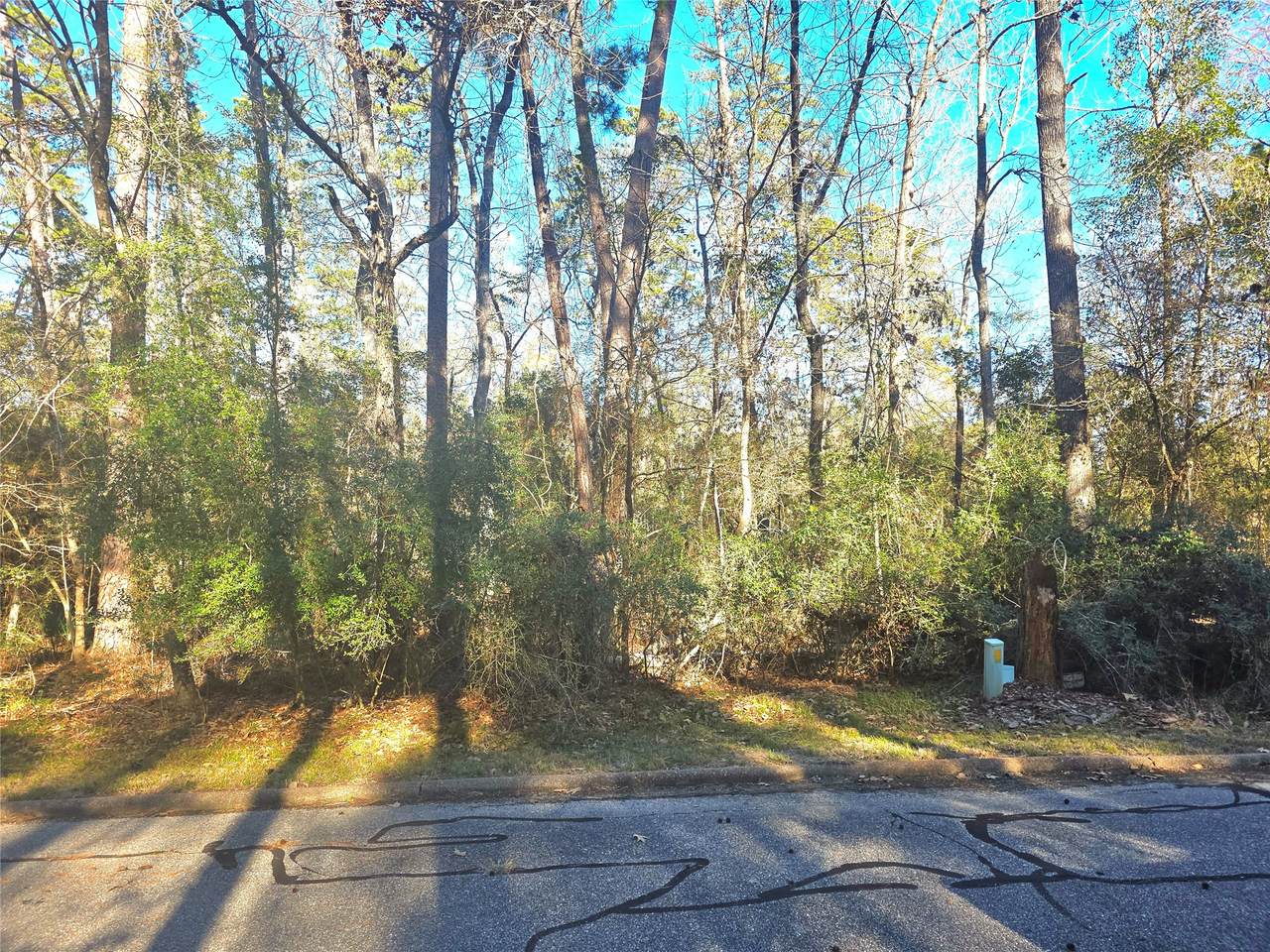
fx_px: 844
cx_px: 635
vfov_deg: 58.9
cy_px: 476
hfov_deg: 73.9
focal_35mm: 23
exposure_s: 1/164
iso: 12
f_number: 1.7
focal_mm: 6.3
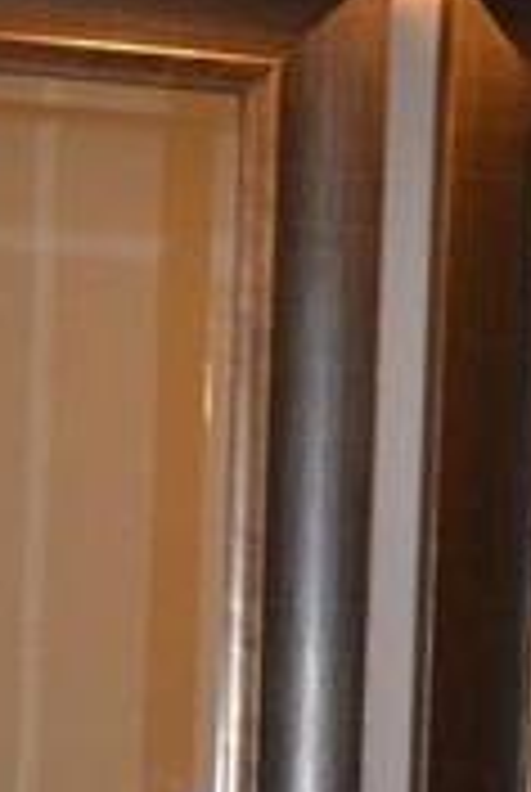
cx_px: 839
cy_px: 1228
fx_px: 4496
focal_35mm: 204
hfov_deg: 6.7
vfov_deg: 9.7
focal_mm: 20
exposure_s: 1/60
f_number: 3.8
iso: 640
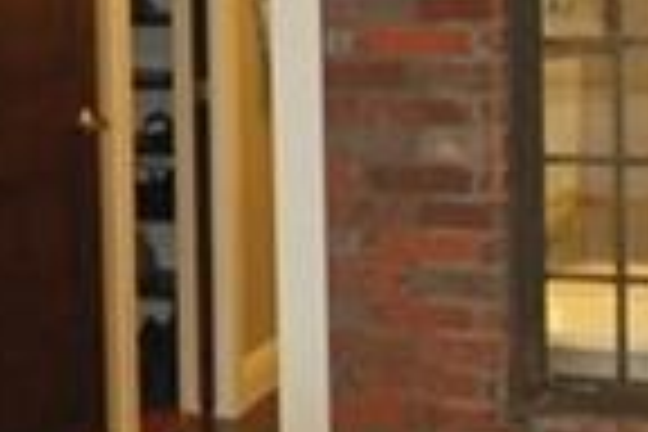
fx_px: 2210
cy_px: 9
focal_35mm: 123
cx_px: -320
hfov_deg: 15.4
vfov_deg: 11.1
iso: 400
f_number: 4
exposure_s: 1/60
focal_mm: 11.5
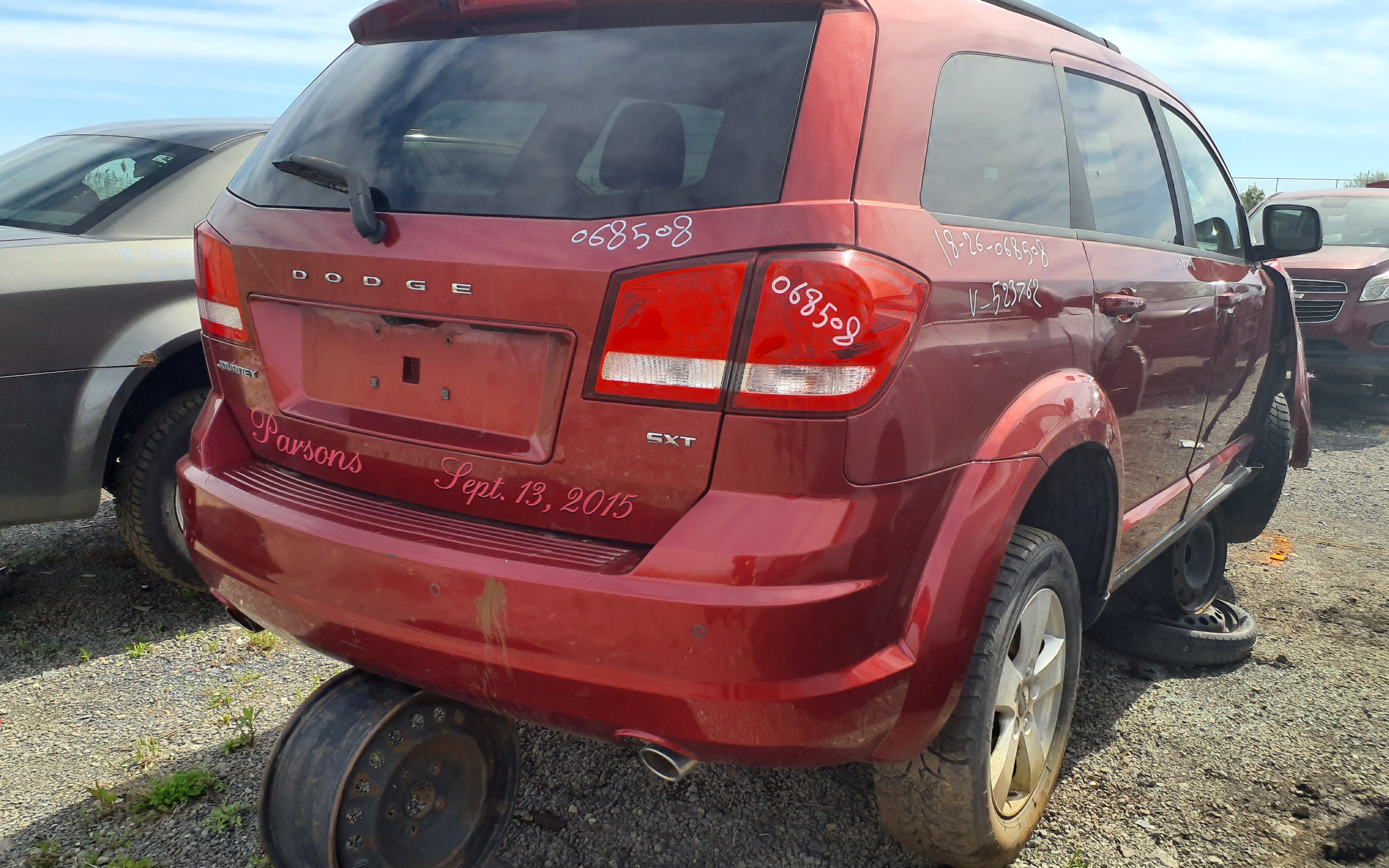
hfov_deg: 64.6
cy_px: 456
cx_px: 703
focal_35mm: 29
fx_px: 1098
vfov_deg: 43.1
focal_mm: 3.58
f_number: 1.9
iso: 40
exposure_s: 1/1128
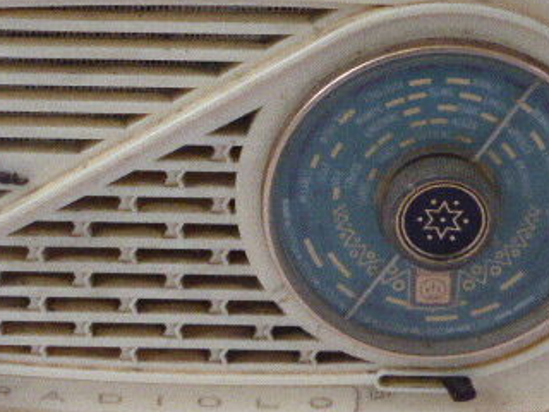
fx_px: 2062
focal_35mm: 130
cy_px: 113
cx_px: 228
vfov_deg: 11.4
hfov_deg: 15.2
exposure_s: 1/80
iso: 800
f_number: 4.8
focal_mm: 11
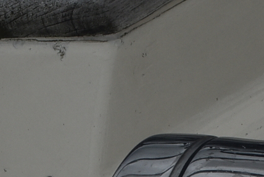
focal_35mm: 254
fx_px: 1863
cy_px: 374
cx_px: 397
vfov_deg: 5.3
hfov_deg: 7.9
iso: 200
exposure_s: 1/400
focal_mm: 29
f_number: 10
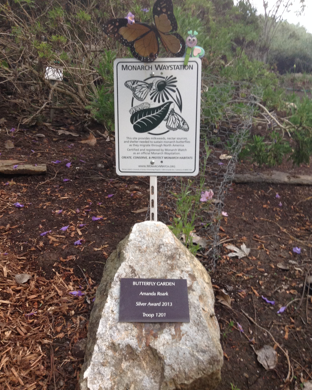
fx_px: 404
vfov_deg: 51.5
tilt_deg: -12.3
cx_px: 156
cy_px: 201
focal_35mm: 35
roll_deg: -1.1
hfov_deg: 42.2
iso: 64
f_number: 2.4
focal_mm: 3.3
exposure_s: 1/24
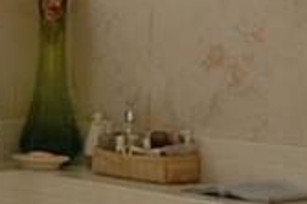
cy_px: -112
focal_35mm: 166
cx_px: -114
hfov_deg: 12.0
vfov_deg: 8.1
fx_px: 1414
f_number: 5.6
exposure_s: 1/125
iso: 200
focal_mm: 18
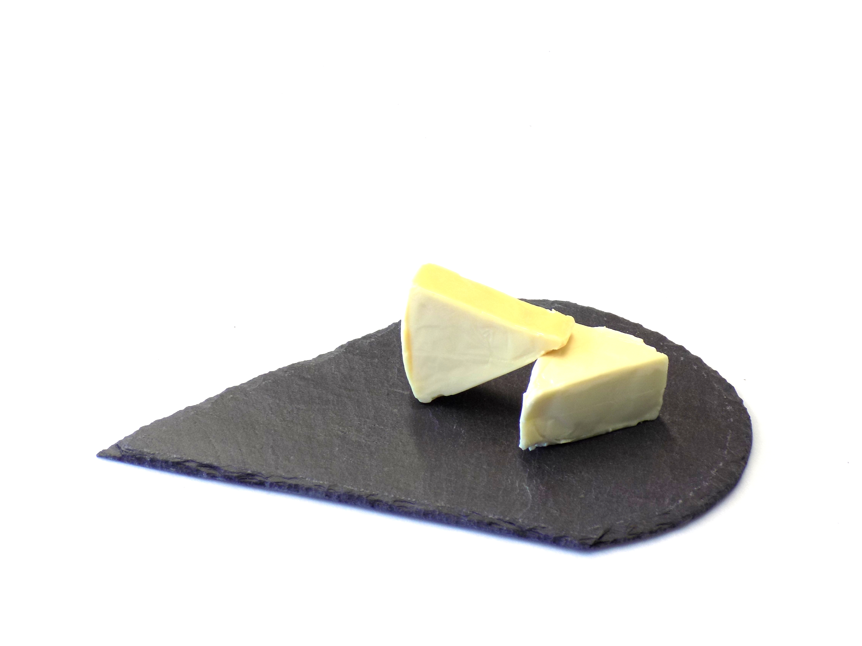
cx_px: 431
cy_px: 323
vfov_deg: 18.9
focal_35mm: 78
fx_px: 1942
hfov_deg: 25.0
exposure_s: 1/30
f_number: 4.3
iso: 80
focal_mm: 13.9
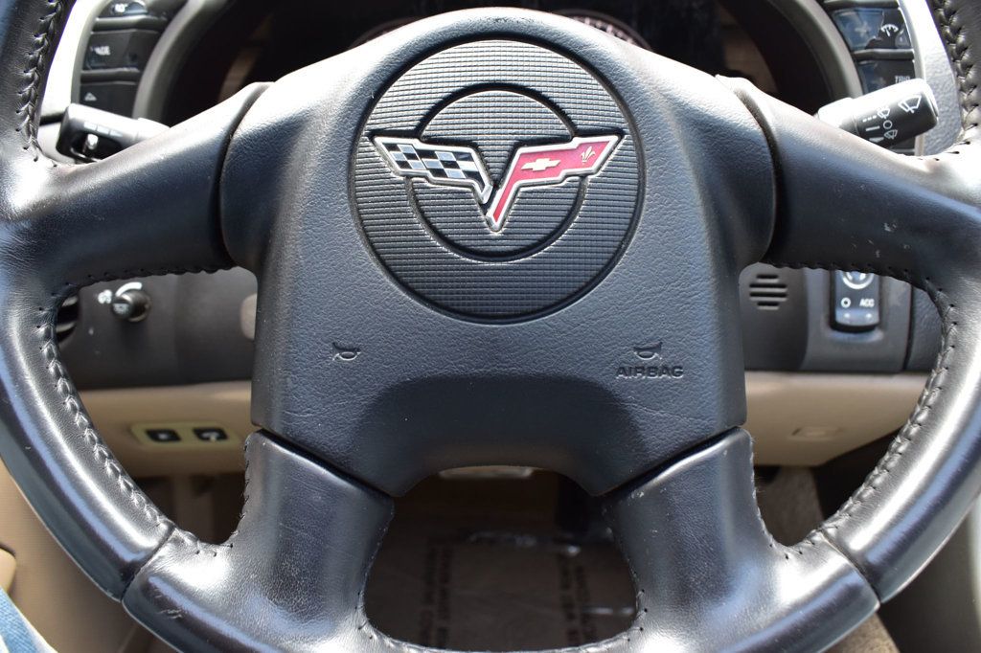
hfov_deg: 61.9
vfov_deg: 43.6
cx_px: 490
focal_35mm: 30
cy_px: 326
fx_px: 817
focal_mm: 20
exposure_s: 1/15
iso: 560
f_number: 6.3
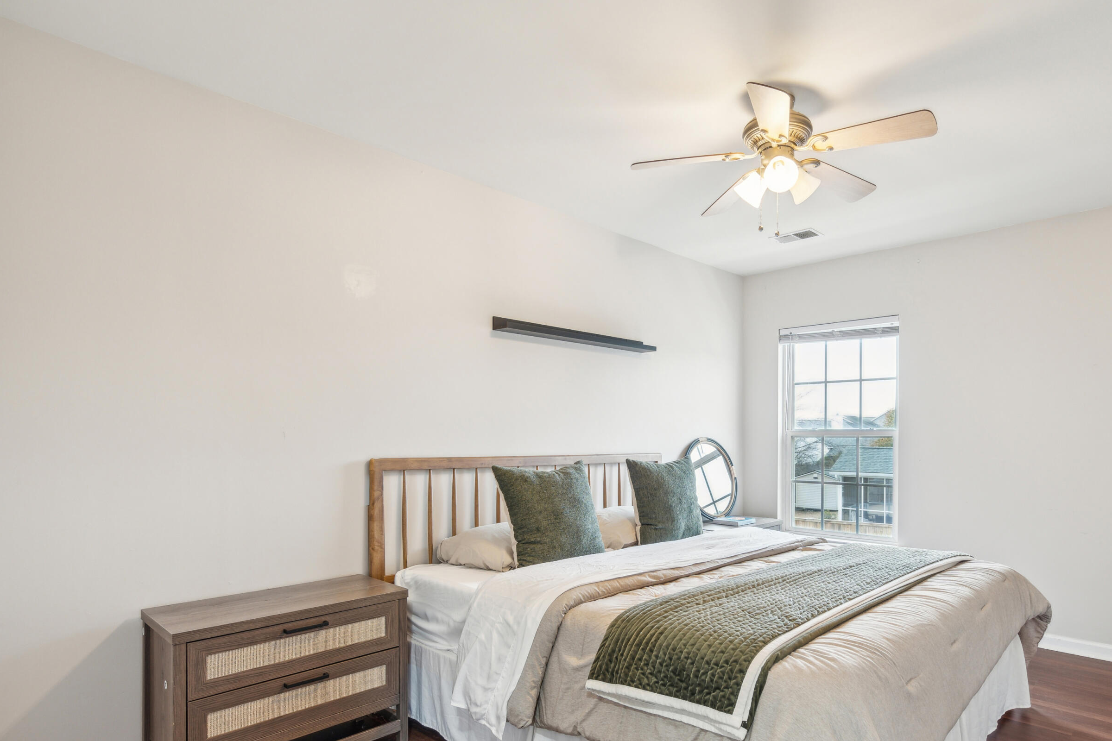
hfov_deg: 83.5
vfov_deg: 61.5
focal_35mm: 20
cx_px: 634
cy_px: 440
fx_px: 618
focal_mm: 16
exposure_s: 1/3.33
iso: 400
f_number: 6.3
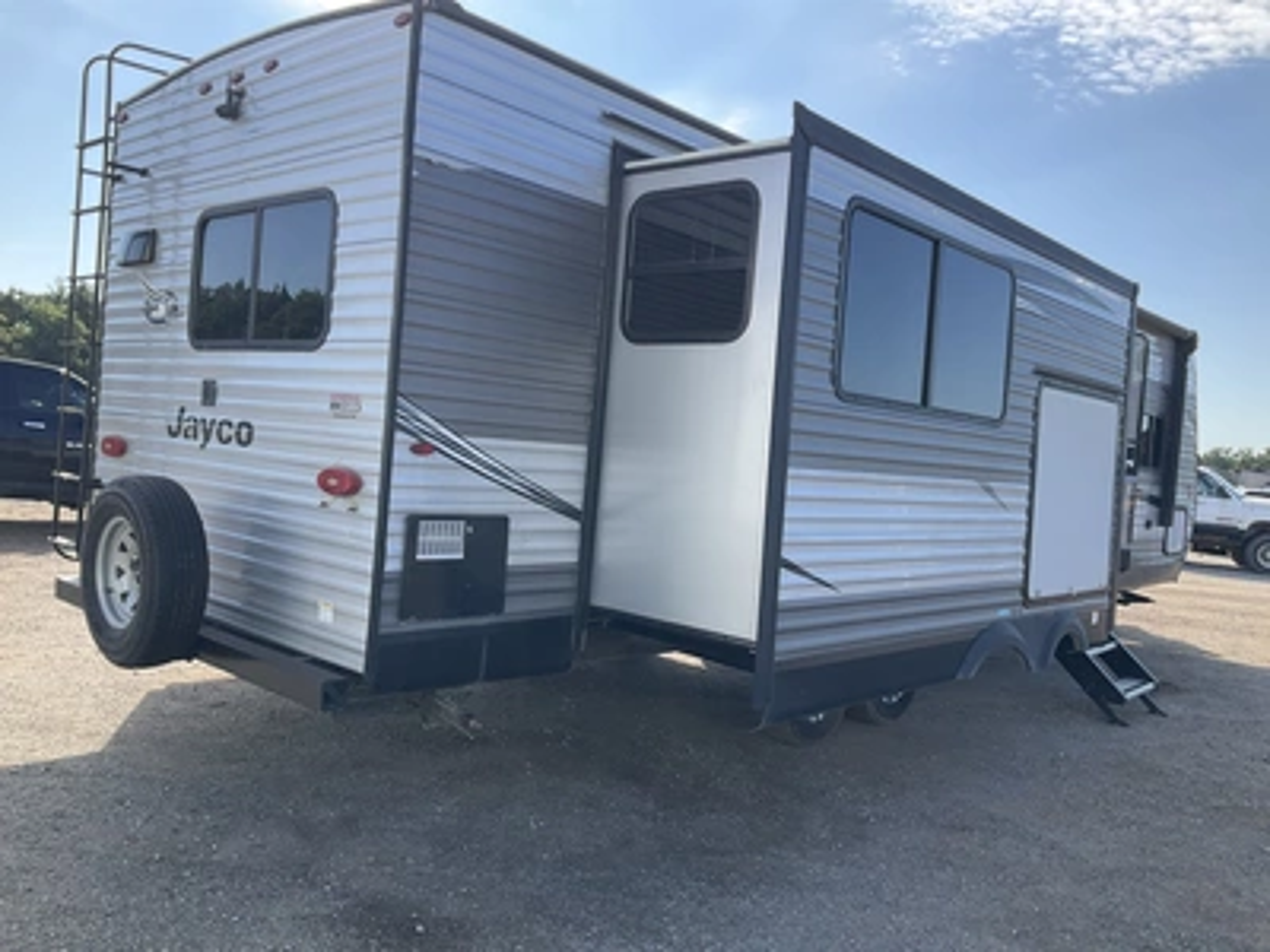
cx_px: 635
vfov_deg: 48.2
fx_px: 1064
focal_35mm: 29
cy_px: 476
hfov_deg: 61.7
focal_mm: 3
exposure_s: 1/657
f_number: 1.8
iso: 25
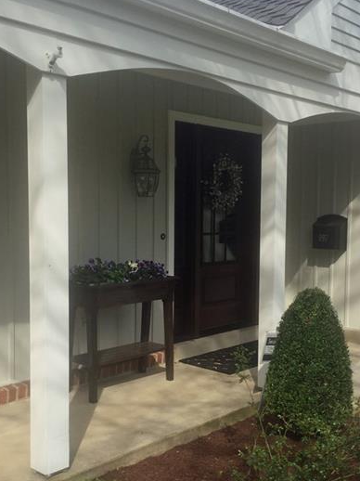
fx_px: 597
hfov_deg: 33.5
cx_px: 212
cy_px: 258
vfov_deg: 43.8
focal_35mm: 43
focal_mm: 4.15
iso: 32
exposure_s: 1/807
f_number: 2.2
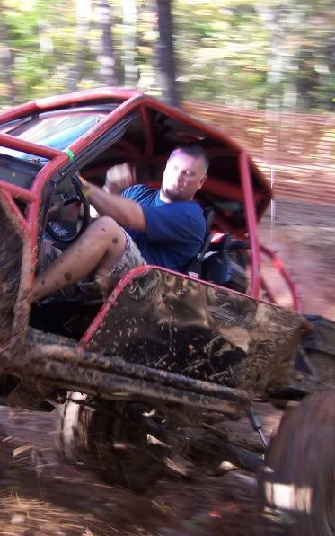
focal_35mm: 54
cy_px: 268
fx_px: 789
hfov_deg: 23.4
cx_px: 44
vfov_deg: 37.5
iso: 80
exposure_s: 1/30
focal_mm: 6.3
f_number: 2.8
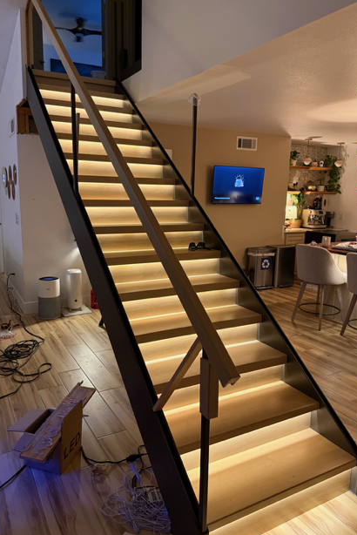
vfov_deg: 69.4
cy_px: 264
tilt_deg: -9.6
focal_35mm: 26
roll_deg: -1.3
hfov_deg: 49.5
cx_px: 160
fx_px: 386
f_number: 1.78
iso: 320
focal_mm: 6.76
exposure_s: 1/41
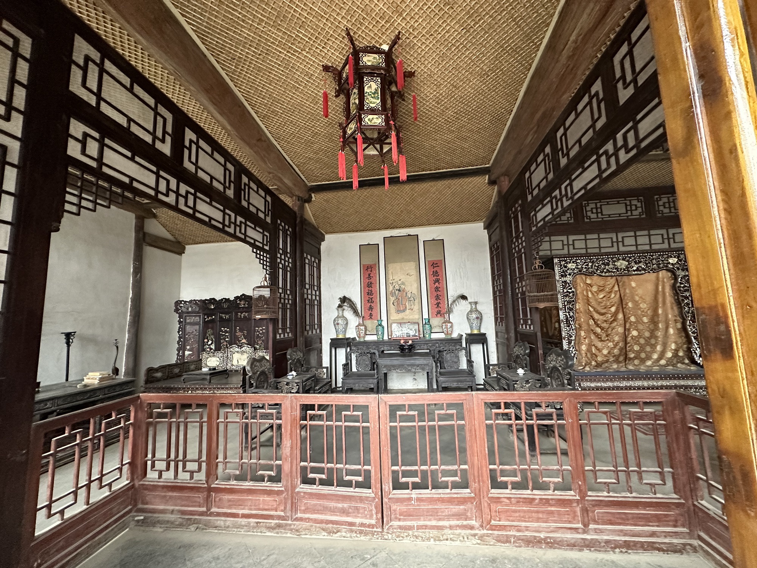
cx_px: 378
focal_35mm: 14
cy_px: 284
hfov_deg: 102.1
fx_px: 306
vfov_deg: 85.7
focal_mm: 2.22
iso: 500
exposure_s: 1/60
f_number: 2.2
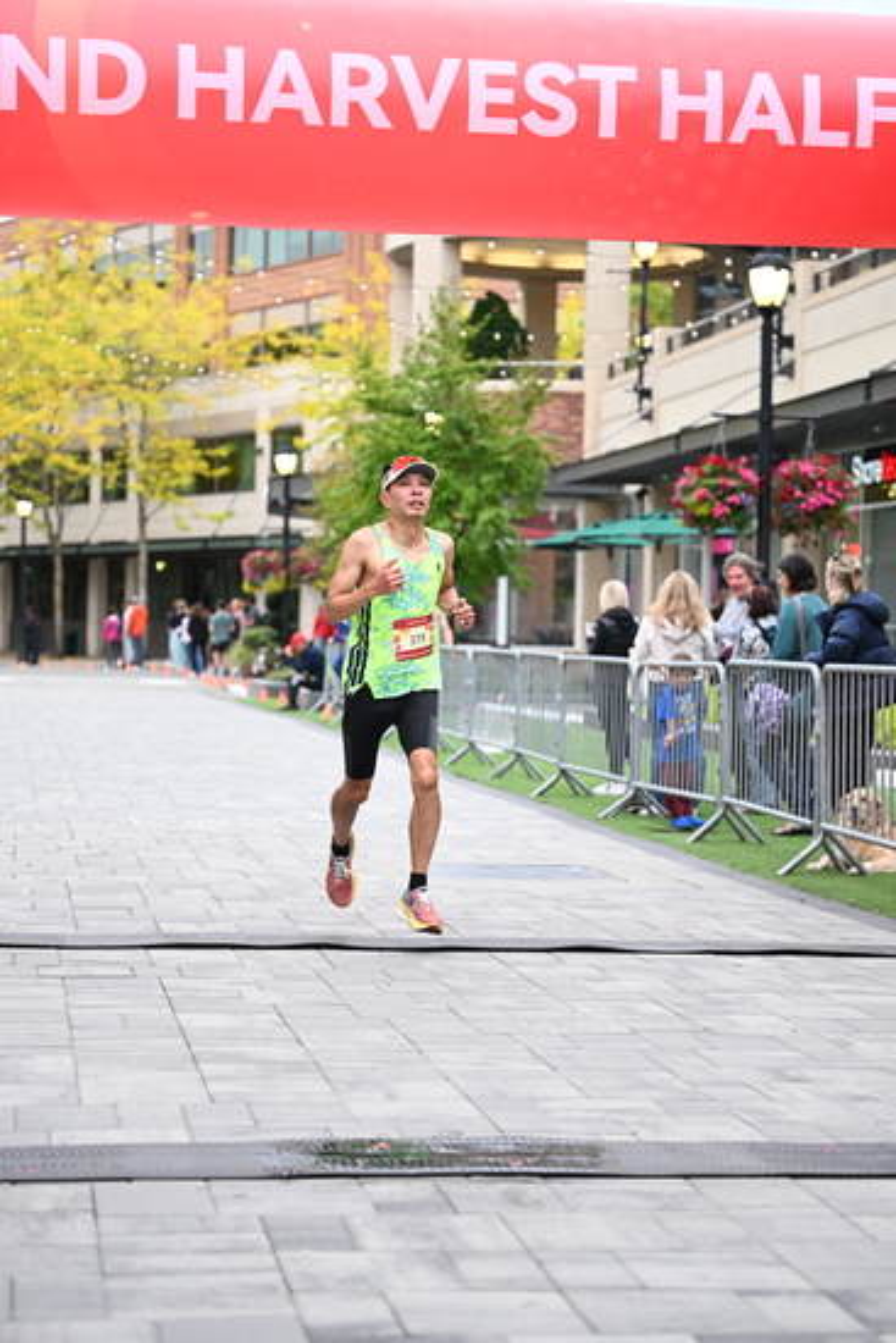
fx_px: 2723
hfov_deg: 18.7
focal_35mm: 73
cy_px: 672
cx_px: 448
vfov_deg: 27.7
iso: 1600
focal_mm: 73
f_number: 2.8
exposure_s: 1/1250
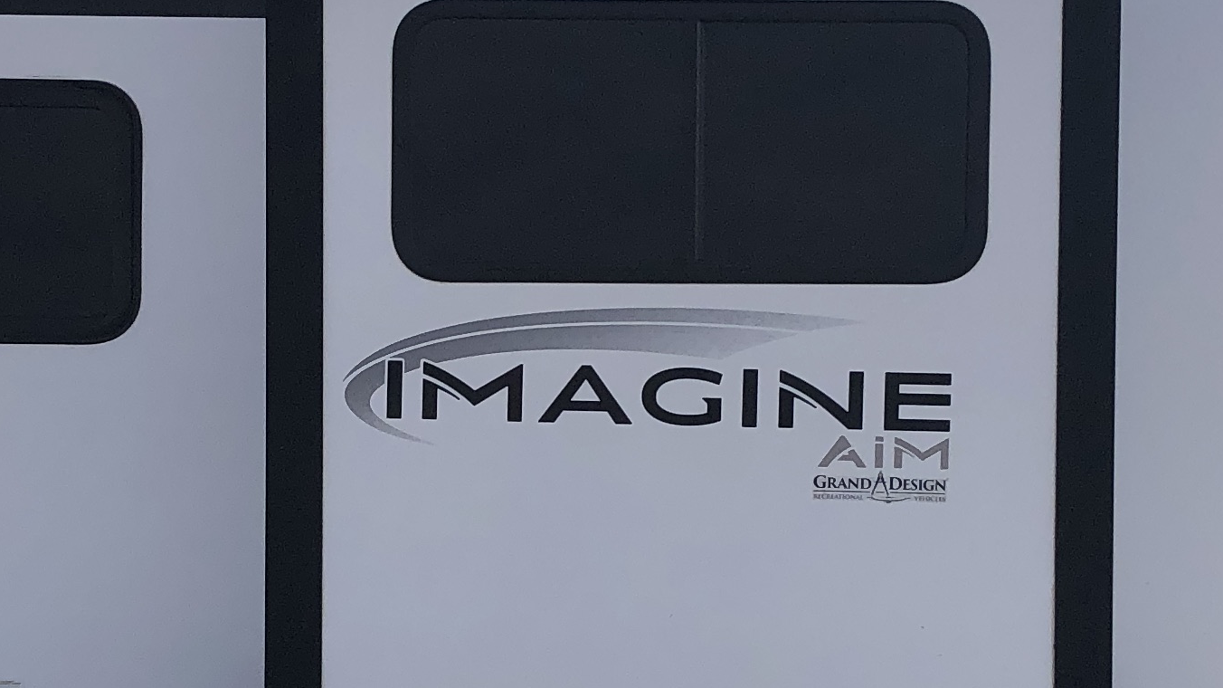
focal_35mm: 91
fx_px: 2951
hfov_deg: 23.4
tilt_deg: -4.5
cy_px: 407
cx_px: 545
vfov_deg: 13.3
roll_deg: -0.7
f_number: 1.8
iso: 25
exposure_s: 1/2667
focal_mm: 3.99
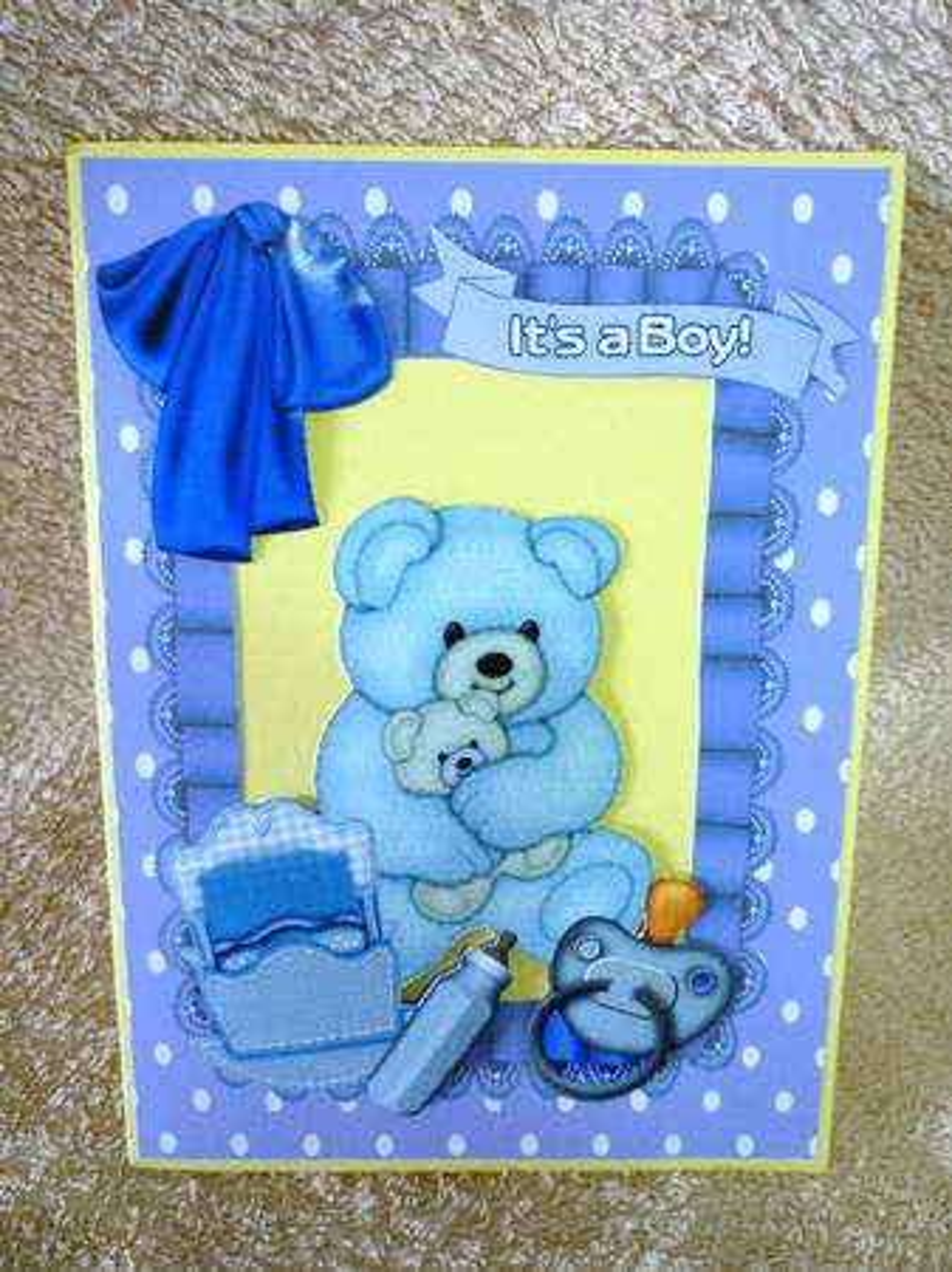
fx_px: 1064
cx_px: 476
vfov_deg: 61.7
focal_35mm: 29
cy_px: 636
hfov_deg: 48.2
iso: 400
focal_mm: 5.2
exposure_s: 1/30
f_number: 3.3
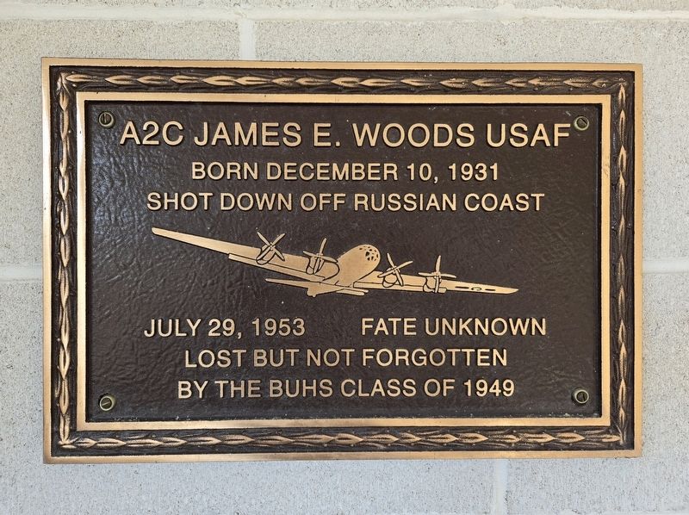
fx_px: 457
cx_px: 344
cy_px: 258
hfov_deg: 74.0
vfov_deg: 58.8
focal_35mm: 23
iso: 40
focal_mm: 5.4
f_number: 1.8
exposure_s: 1/180
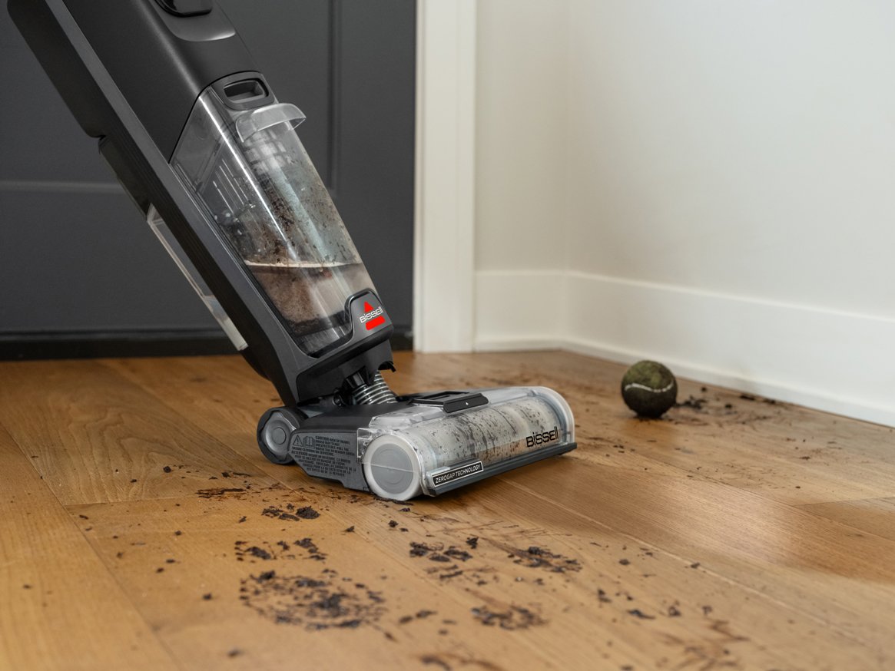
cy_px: 336
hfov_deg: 38.2
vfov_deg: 29.1
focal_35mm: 50
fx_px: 1293
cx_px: 448
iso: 3200
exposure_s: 1/100
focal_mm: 63
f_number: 5.6
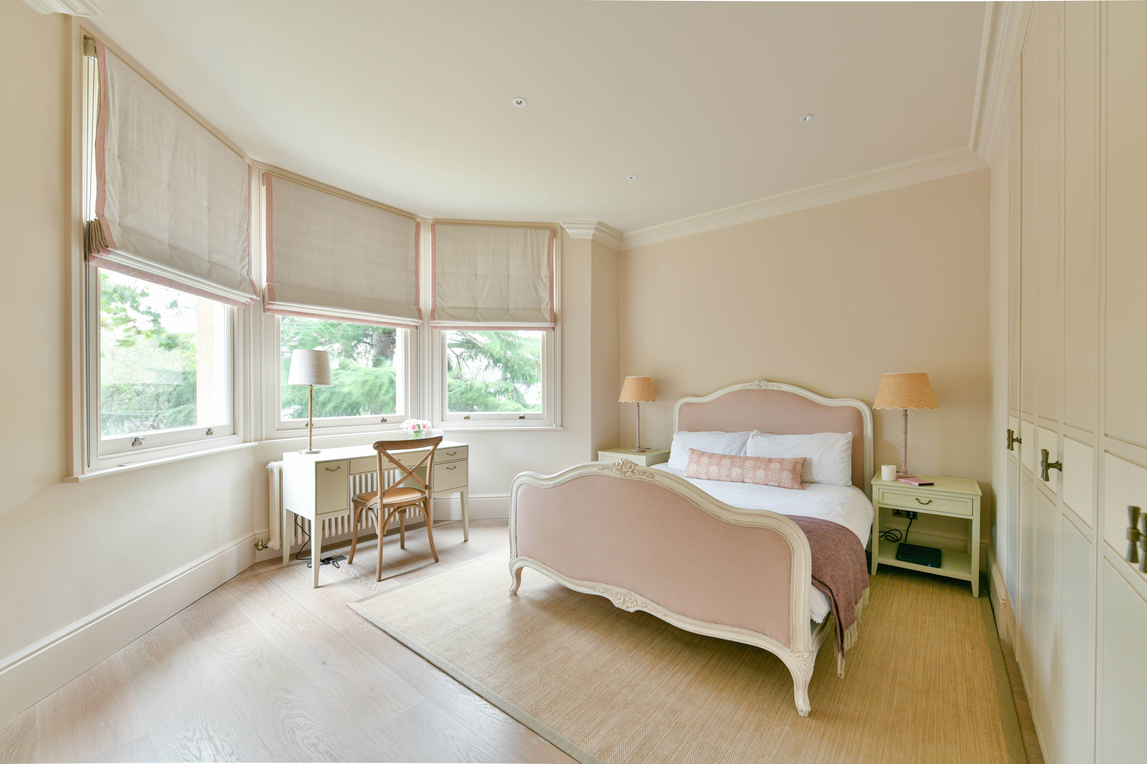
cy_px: 382
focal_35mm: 14
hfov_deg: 104.3
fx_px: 446
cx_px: 574
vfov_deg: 81.2
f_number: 6.3
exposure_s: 2.5
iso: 125
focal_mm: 14
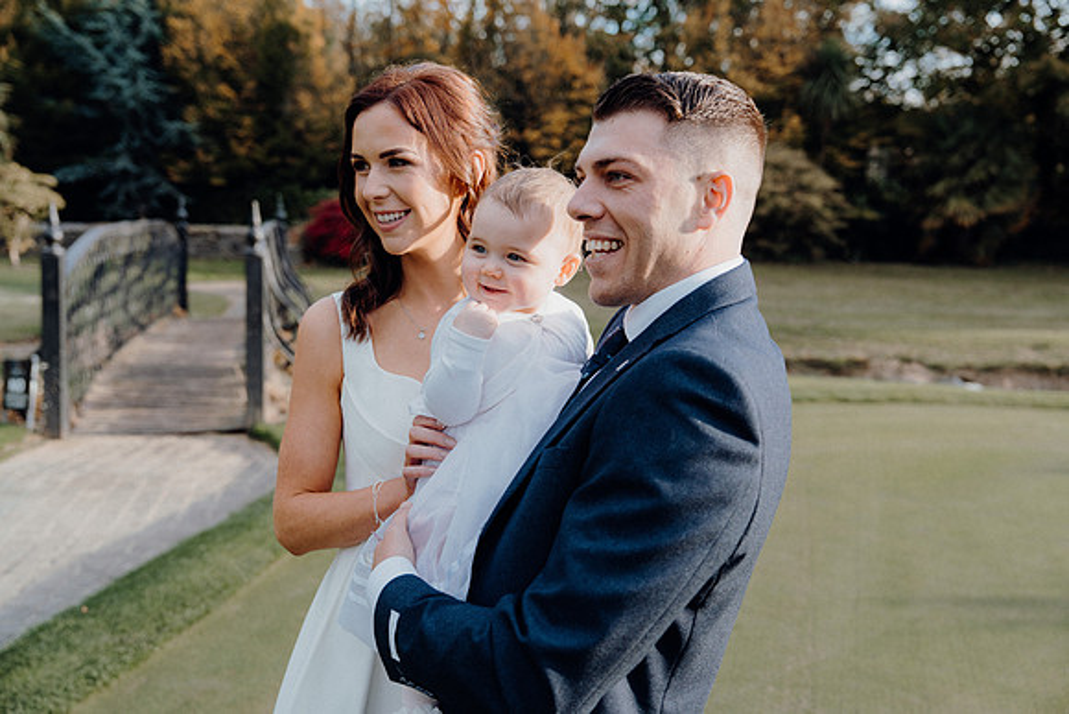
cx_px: 534
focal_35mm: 37
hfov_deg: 51.9
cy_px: 357
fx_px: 1099
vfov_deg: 36.0
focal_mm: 37
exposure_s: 1/250
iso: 125
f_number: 3.5
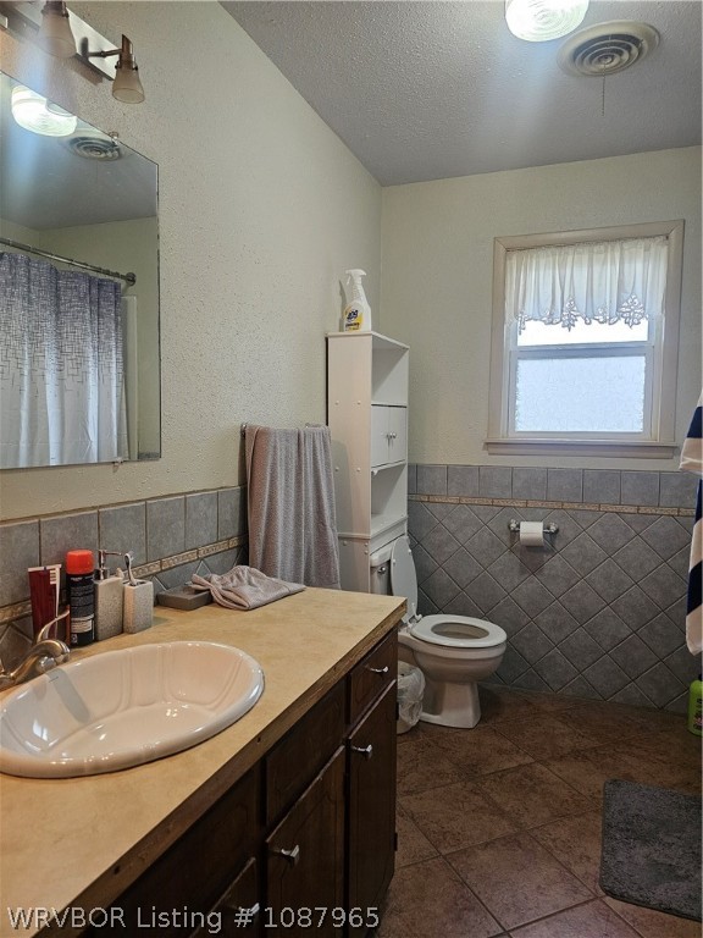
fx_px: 623
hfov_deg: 58.9
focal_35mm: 23
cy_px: 469
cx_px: 352
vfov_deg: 73.9
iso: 320
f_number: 1.7
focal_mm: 6.3
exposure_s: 1/120
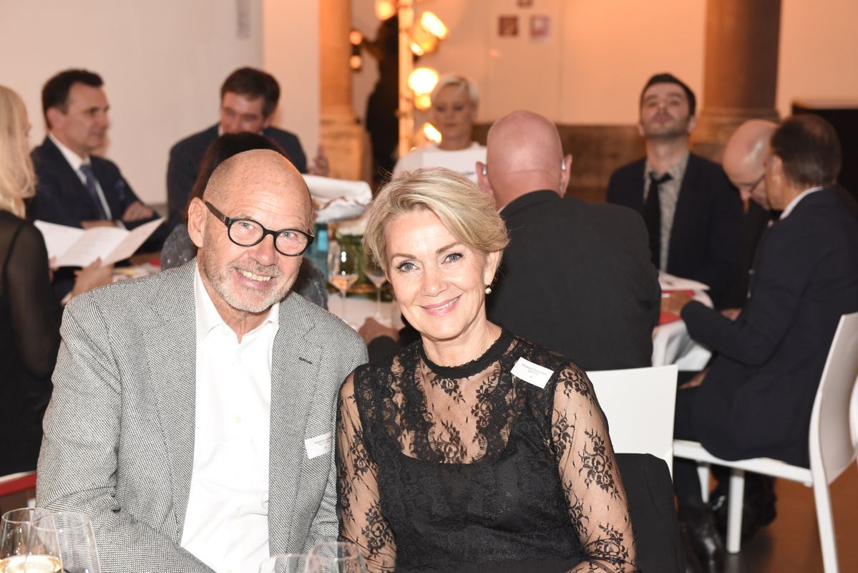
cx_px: 429
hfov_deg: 32.4
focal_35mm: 62
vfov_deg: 21.9
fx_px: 1478
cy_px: 286
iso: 3200
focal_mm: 62
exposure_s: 1/80
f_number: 4.5
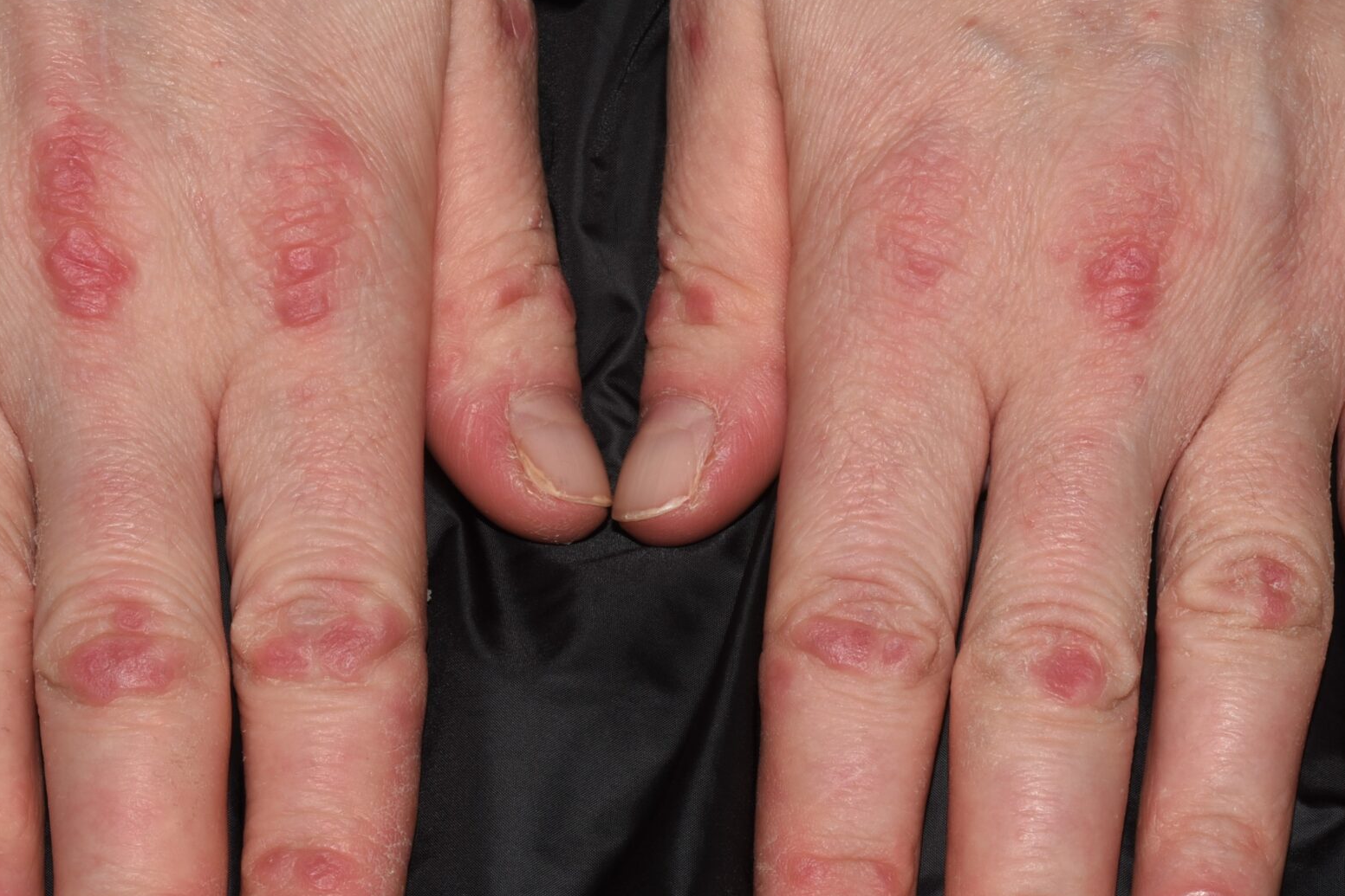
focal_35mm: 99
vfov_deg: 13.8
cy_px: 451
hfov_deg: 20.6
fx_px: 3699
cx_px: 663
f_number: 36
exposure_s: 1/60
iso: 200
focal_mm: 60
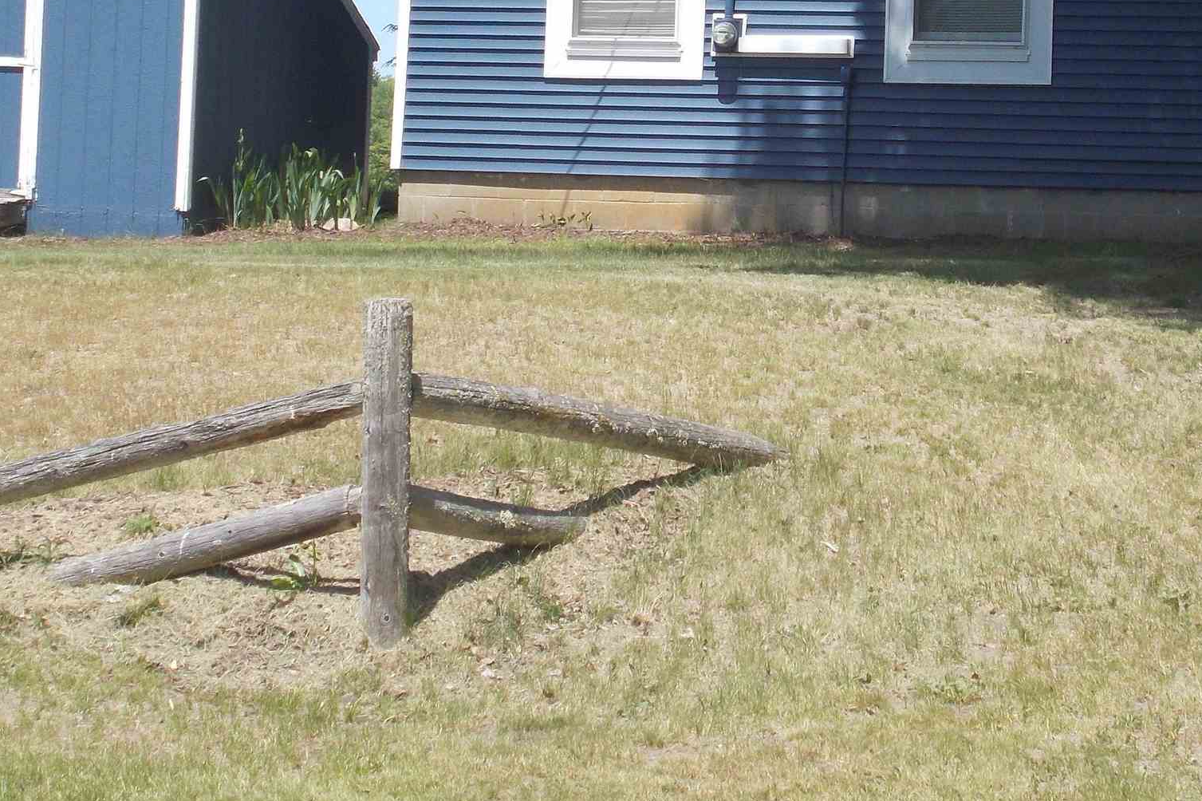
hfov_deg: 16.6
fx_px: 4106
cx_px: 739
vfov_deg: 11.1
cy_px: 38
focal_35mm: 123
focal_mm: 10.3
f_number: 4.9
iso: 80
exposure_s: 1/320
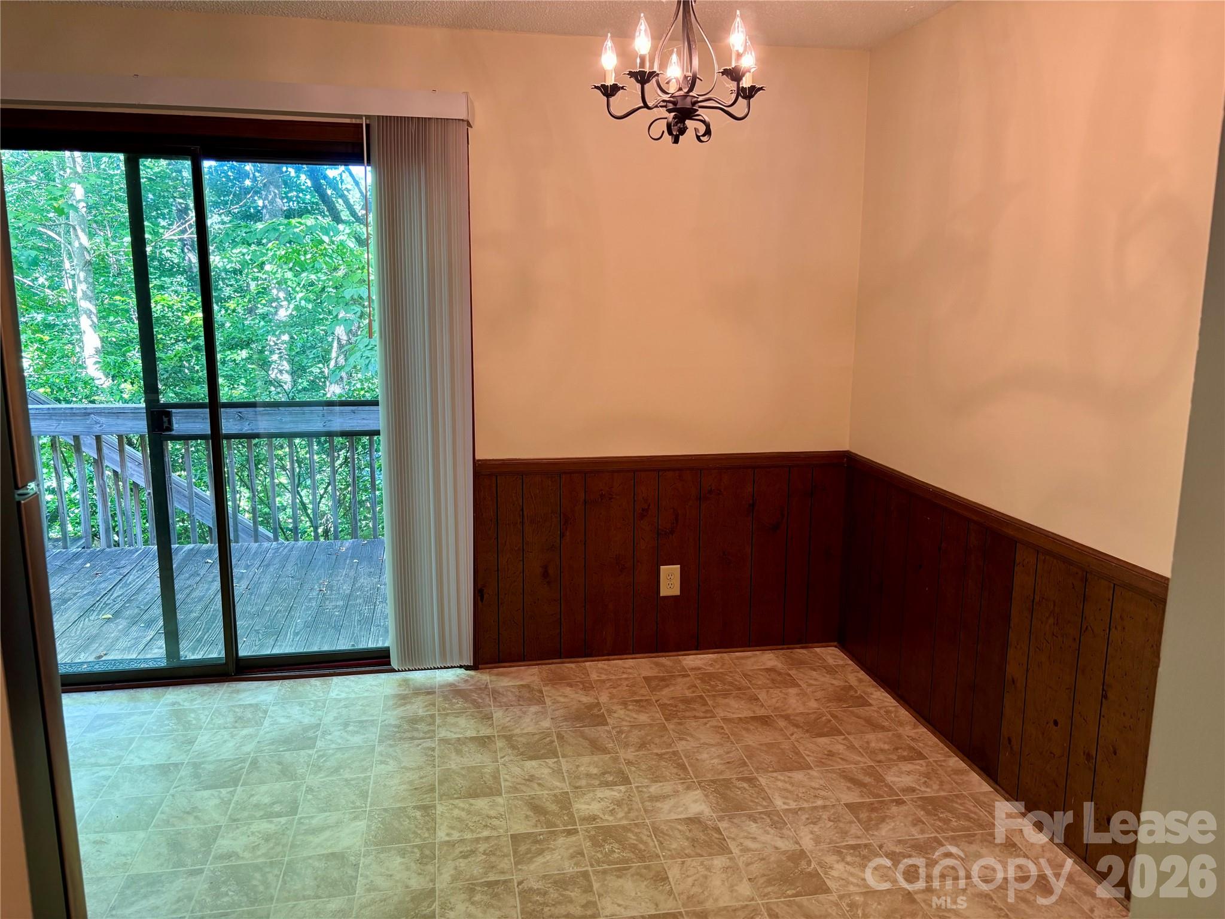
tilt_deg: -9.5
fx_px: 920
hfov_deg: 67.3
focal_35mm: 26
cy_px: 460
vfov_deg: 53.1
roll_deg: -0.3
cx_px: 612
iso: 100
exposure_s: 1/60
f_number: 1.6
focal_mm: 5.96
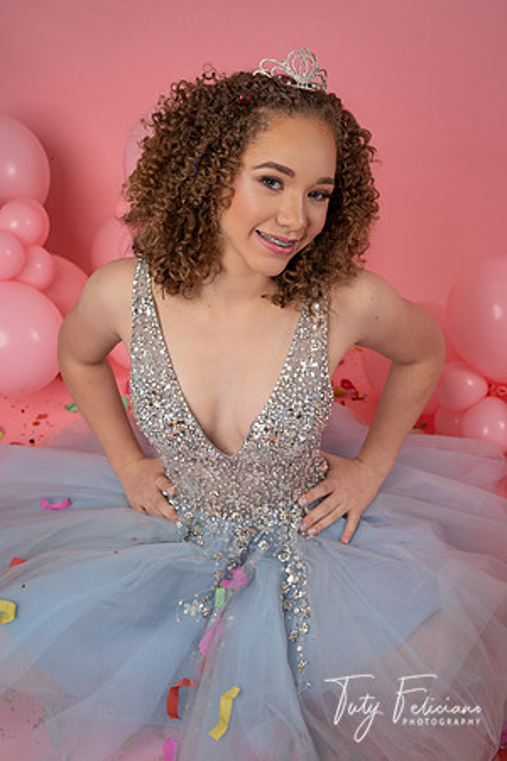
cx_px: 254
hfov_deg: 26.0
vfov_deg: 38.2
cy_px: 380
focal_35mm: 52
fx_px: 1098
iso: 320
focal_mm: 52
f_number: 8
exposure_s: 1/160
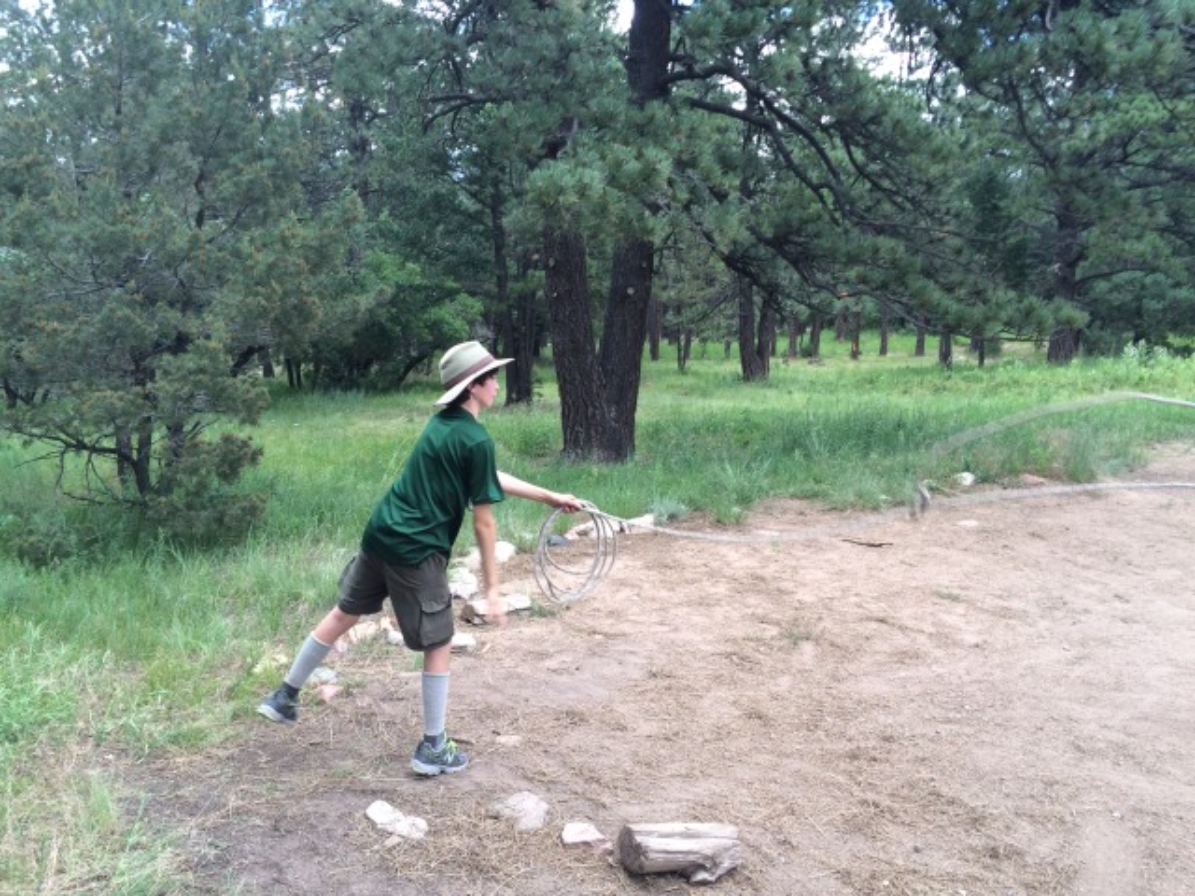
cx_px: 598
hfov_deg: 61.7
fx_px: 1001
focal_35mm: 29
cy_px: 448
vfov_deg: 48.2
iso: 32
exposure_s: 1/176
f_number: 2.2
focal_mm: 4.15
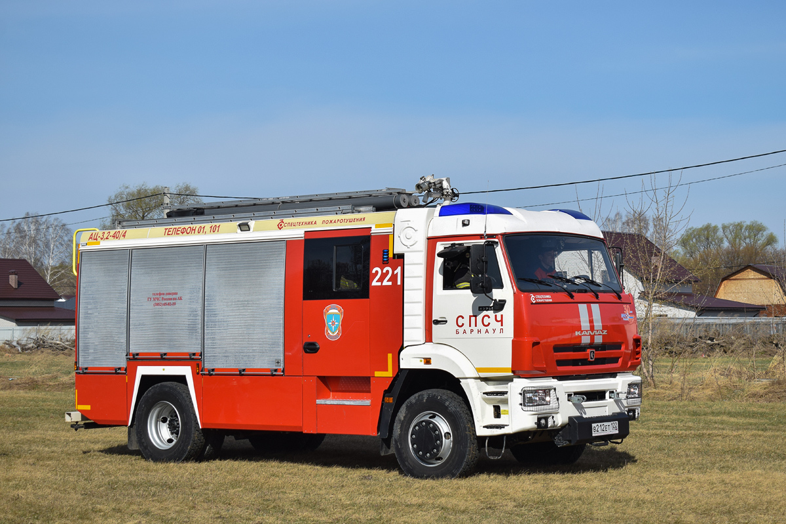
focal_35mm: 68
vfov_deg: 20.2
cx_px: 393
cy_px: 262
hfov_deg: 29.9
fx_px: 1474
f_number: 7.1
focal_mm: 45
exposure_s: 1/1250
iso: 200
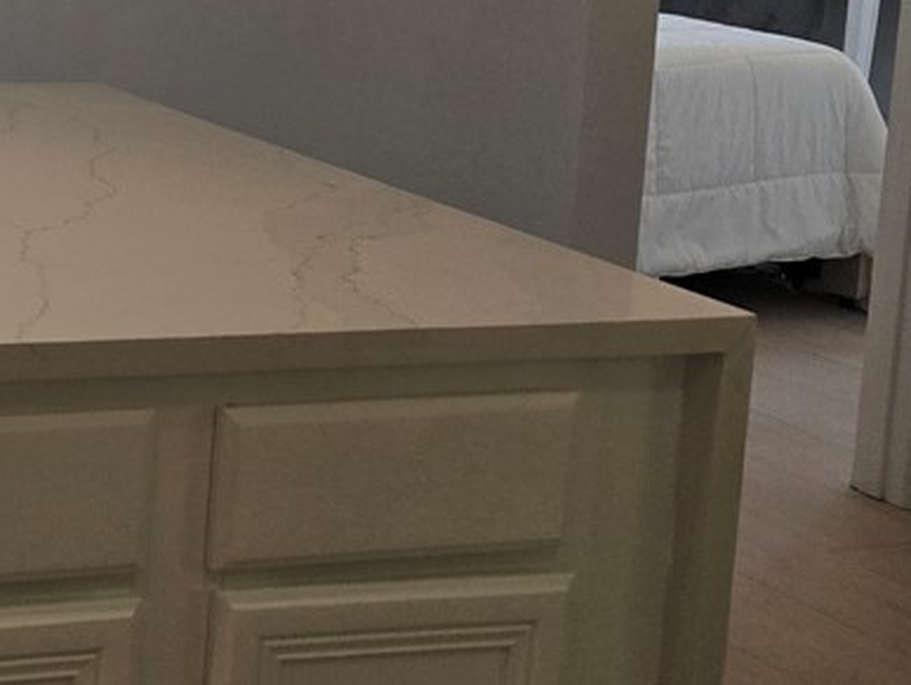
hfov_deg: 18.3
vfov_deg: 15.3
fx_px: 2502
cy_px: -9
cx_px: -457
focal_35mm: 95
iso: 80
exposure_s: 1/699
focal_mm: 5.4
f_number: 1.8
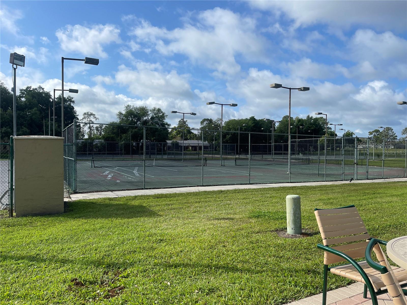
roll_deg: +0.0
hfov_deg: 69.4
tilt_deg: -2.9
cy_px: 152
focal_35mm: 25
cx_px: 204
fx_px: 294
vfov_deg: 54.9
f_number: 1.6
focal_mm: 5.1
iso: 32
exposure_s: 1/4348
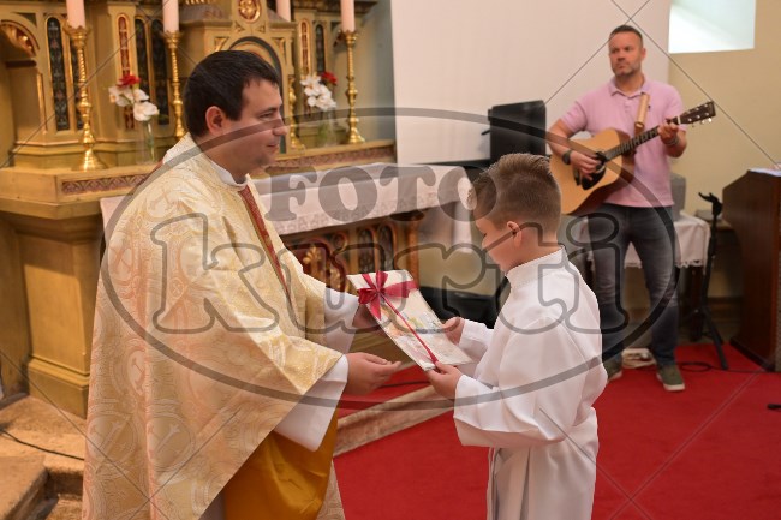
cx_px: 390
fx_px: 911
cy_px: 260
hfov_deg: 46.4
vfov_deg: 31.9
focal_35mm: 42
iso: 4000
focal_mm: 42
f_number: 4
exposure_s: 1/125
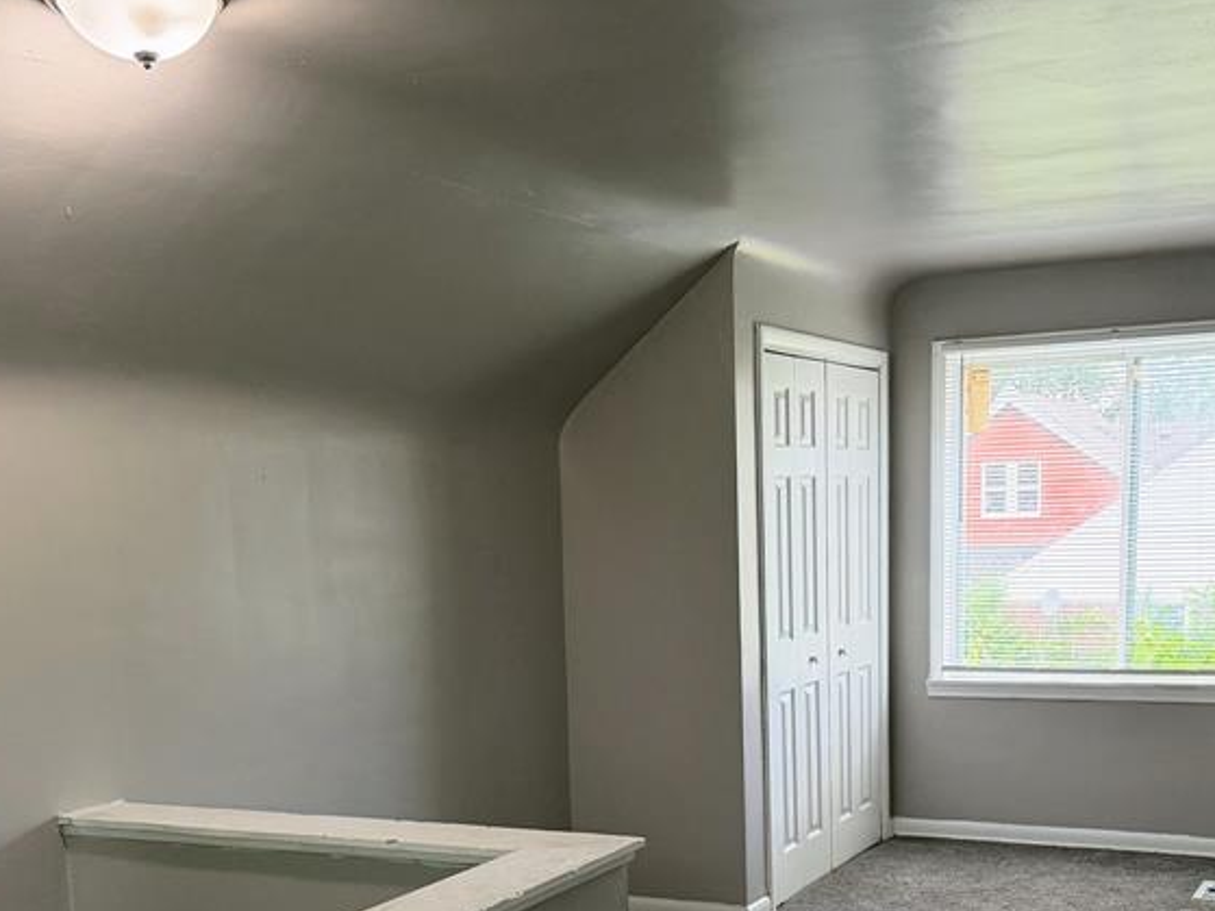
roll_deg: +1.5
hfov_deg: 42.7
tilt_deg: -8.5
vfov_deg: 31.9
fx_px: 1544
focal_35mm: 44
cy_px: 746
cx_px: 737
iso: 320
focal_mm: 6.76
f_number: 1.78
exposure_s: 1/120
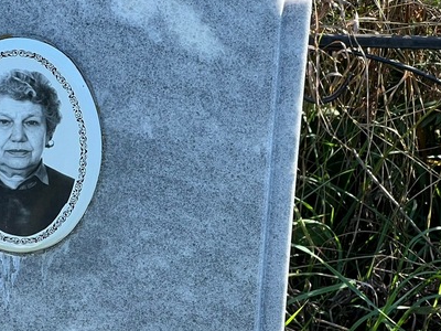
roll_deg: +1.4
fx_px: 1962
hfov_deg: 12.7
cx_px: 30
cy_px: 318
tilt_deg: -22.4
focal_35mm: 154
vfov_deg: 9.6
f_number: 2.8
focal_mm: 9
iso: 32
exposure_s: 1/193
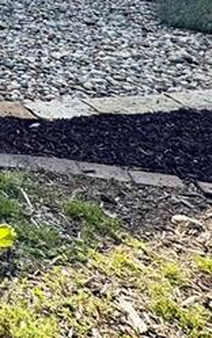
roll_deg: +2.6
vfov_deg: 27.6
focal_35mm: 61
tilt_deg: -2.0
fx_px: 563
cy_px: -107
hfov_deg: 13.2
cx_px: -347
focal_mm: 2.22
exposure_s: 1/544
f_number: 2.2
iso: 40
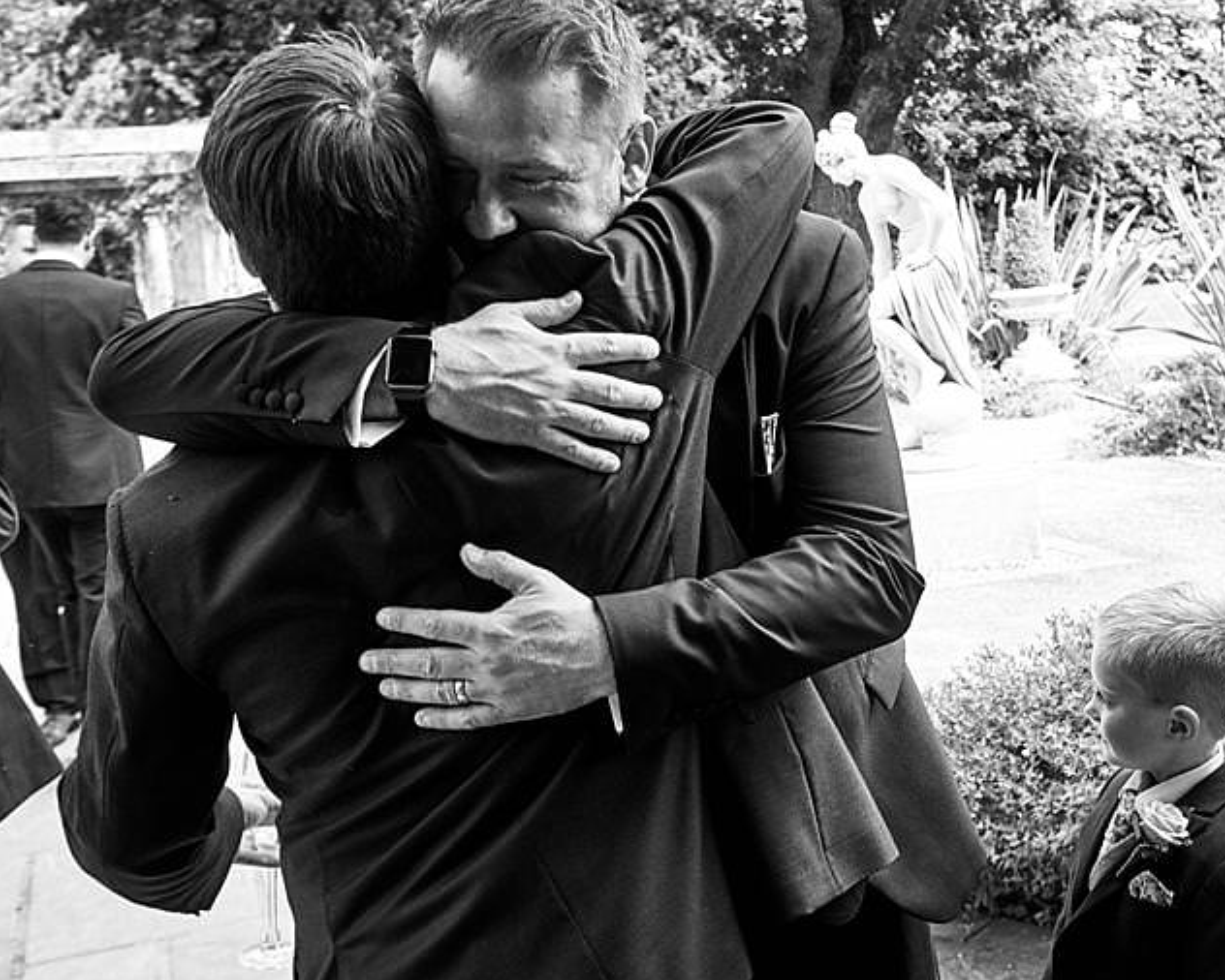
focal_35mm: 52
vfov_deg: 29.1
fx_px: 1886
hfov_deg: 35.4
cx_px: 886
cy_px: 457
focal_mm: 23
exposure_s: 1/500
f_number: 4
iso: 1250
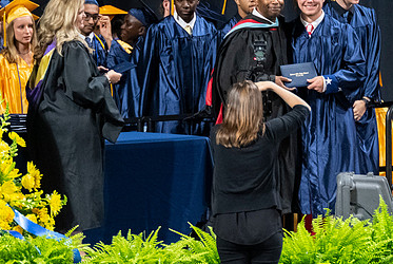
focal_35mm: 628
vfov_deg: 2.2
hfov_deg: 3.3
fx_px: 6866
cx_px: 341
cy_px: 104
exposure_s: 1/200
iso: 2000
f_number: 4
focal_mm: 200
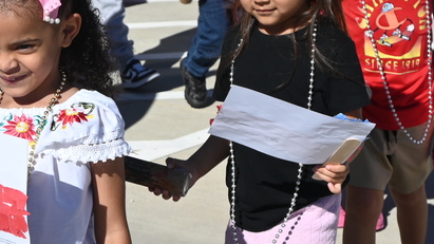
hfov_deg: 16.1
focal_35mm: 133
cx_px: 227
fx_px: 1530
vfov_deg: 9.1
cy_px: 100
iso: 100
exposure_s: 1/500
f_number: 8
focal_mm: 34
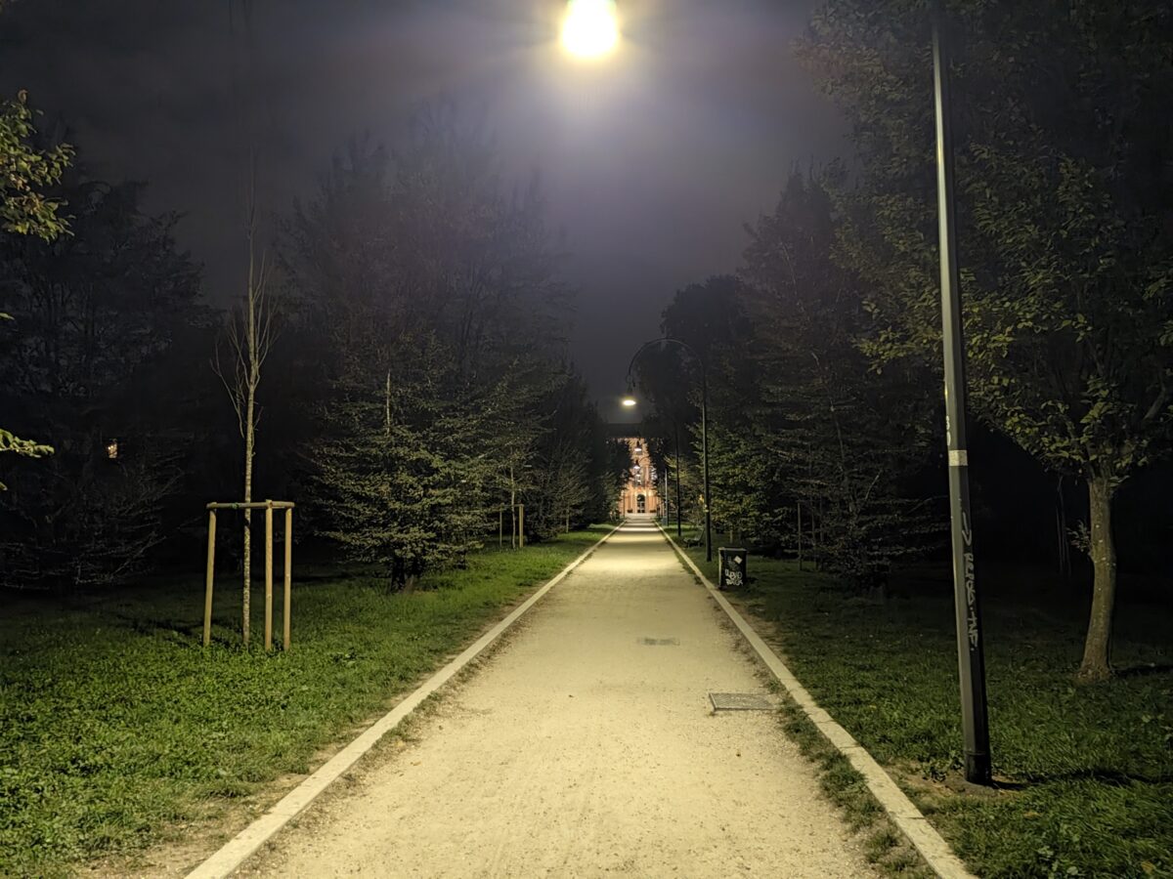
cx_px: 586
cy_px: 440
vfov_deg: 58.9
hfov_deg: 73.9
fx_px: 779
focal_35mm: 23
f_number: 1.7
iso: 523
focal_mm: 5.28
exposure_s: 1/44.3
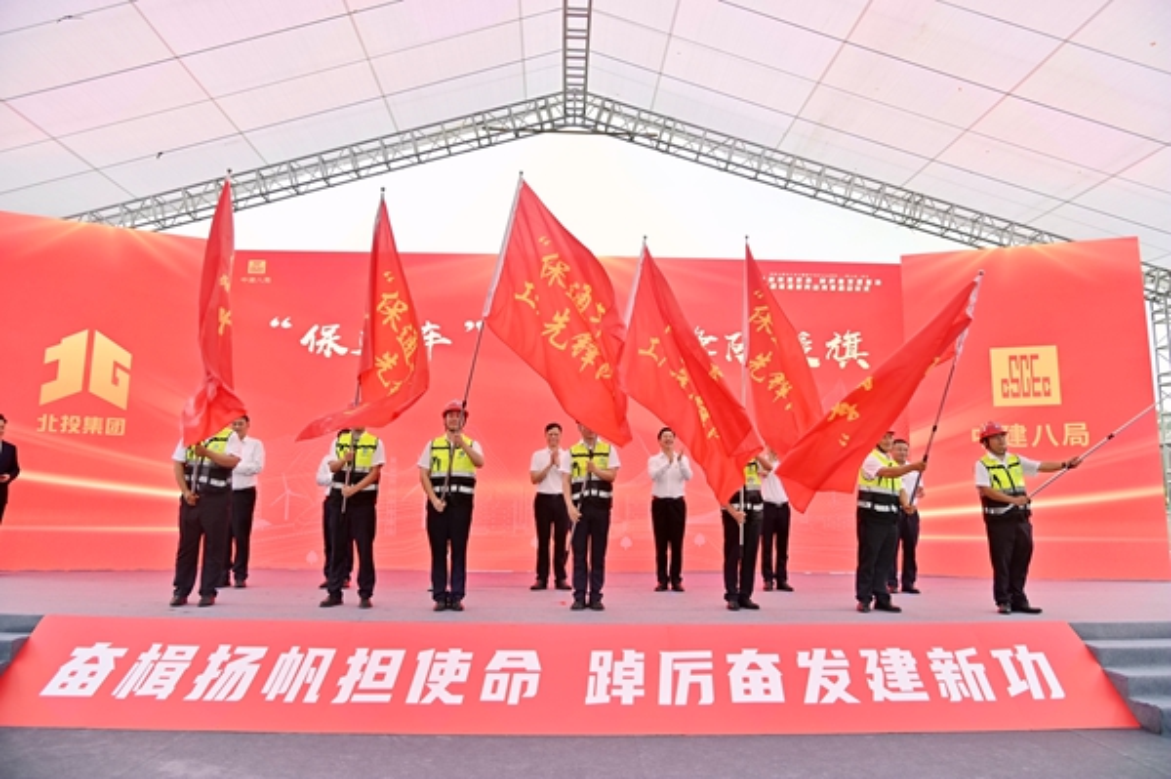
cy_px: 390
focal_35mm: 24
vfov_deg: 53.1
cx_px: 586
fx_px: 780
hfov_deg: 73.8
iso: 100
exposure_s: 1/100
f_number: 4
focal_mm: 24
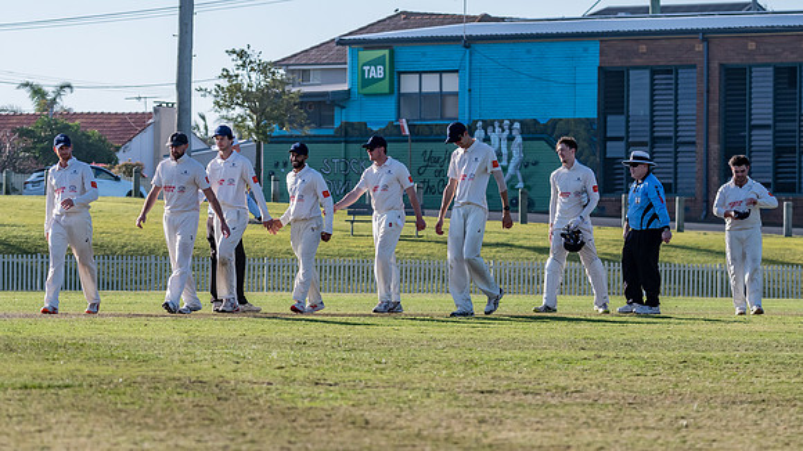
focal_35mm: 296
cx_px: 382
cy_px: 246
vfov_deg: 4.1
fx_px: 6298
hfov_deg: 7.3
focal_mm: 170
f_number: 7.1
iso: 800
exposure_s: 1/2000
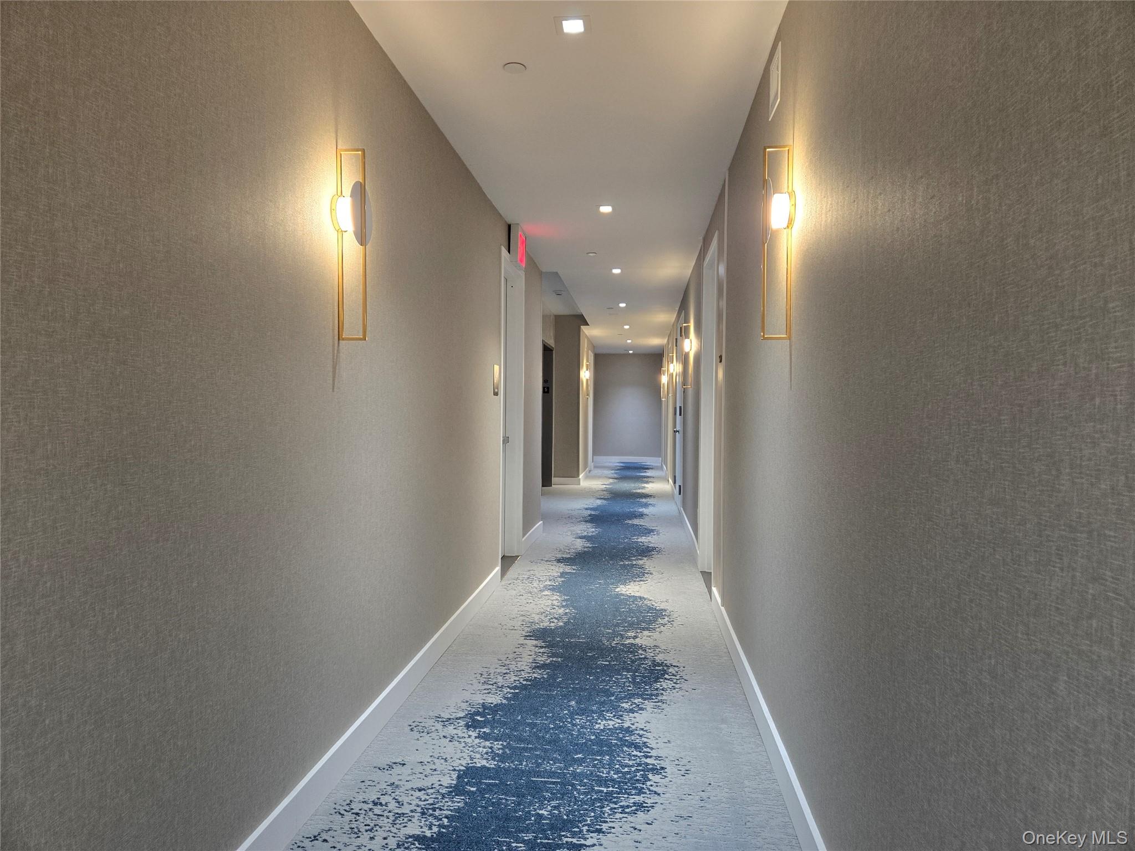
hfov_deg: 73.9
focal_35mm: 23
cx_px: 568
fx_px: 754
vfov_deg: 58.9
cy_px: 426
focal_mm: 5.4
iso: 320
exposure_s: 1/120
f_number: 1.8
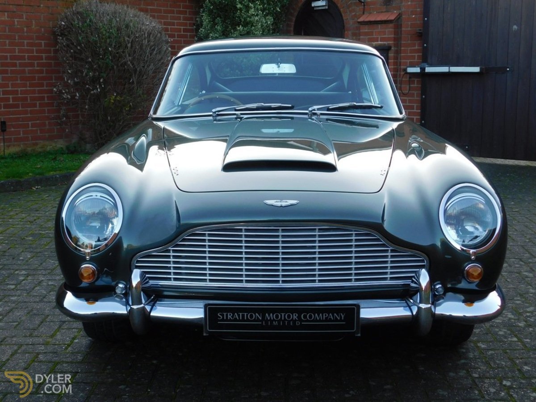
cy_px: 201
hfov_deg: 37.5
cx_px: 268
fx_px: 790
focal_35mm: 51
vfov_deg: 28.6
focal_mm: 9
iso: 125
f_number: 3.8
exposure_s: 1/125
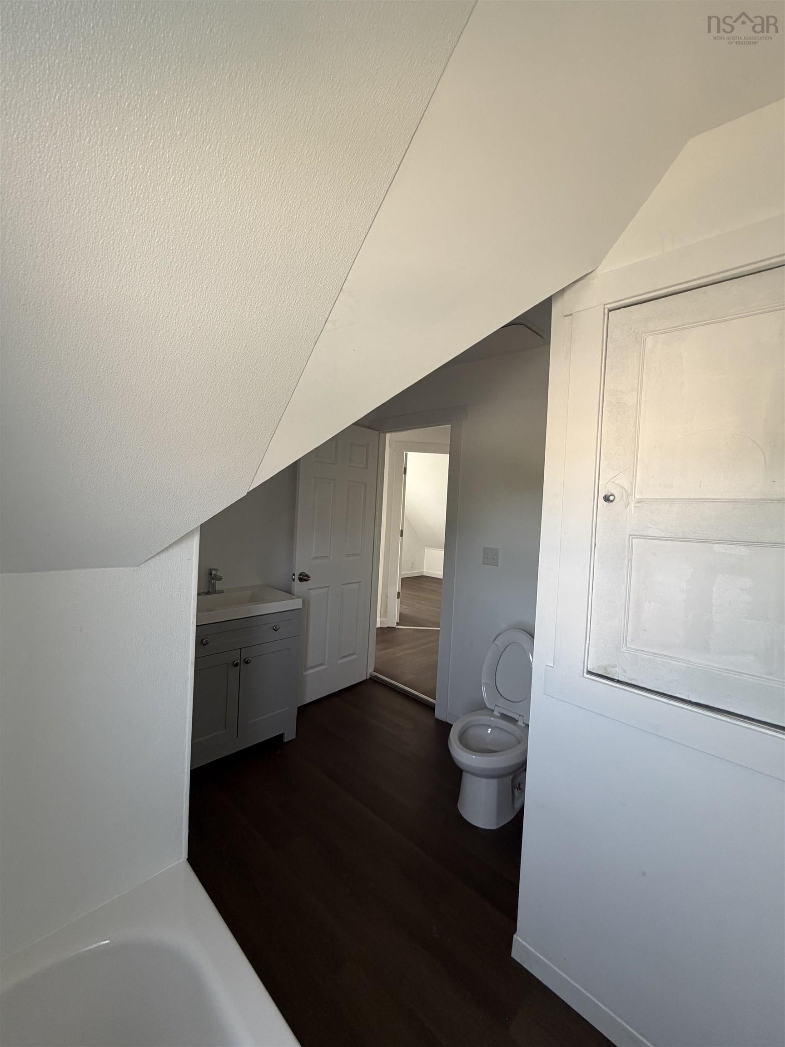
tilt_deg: -1.7
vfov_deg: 102.1
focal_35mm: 14
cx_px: 392
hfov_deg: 85.7
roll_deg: -3.5
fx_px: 423
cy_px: 524
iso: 200
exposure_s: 1/121
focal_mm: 2.22
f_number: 2.2
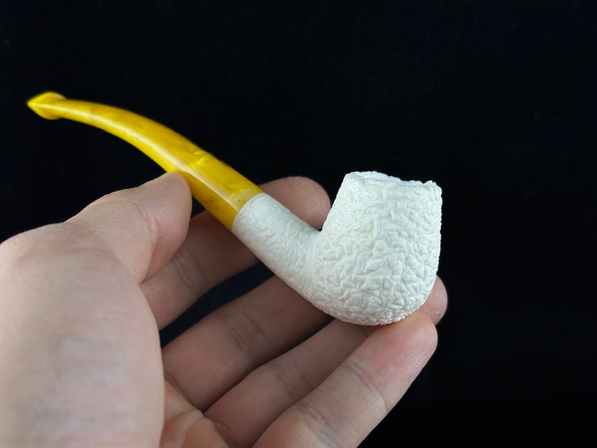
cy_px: 224
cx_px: 298
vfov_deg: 30.3
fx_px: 828
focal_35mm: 48
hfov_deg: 39.7
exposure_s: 1/612
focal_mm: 6.86
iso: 64
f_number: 1.78
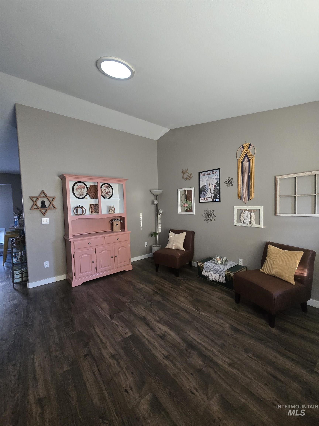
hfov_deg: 89.9
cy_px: 213
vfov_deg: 106.2
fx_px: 160
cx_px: 160
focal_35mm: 13
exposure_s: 1/60
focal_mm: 2.2
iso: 800
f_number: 2.2
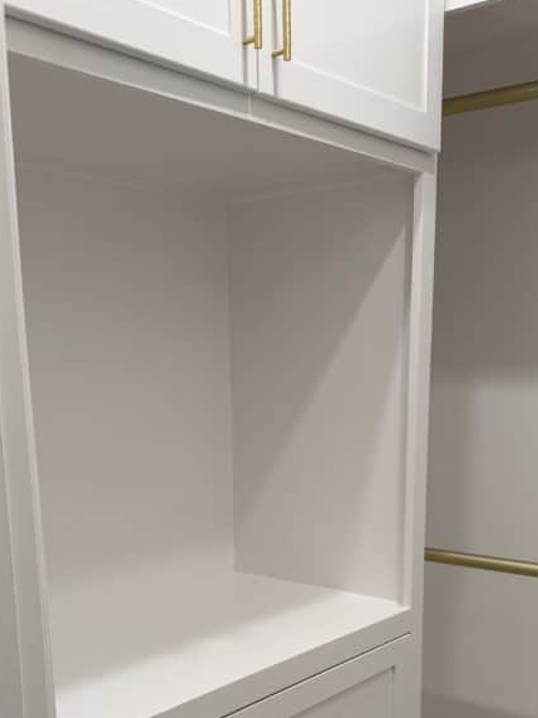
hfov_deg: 33.6
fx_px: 891
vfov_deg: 41.9
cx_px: 283
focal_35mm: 43
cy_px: 574
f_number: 1.78
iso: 100
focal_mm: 6.76
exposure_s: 1/120
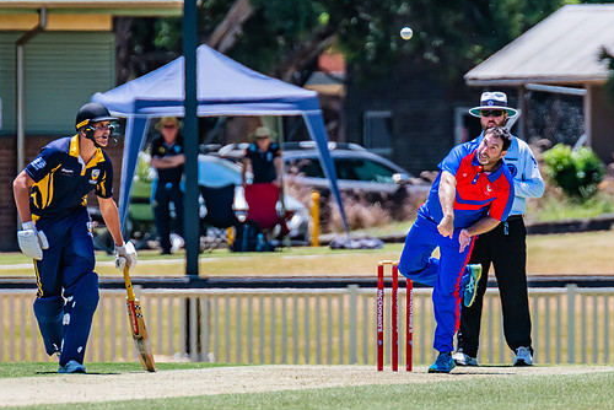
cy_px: 252
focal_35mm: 901
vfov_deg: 1.5
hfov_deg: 2.3
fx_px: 15375
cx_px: 439
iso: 640
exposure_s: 1/2000
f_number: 7.1
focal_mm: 550
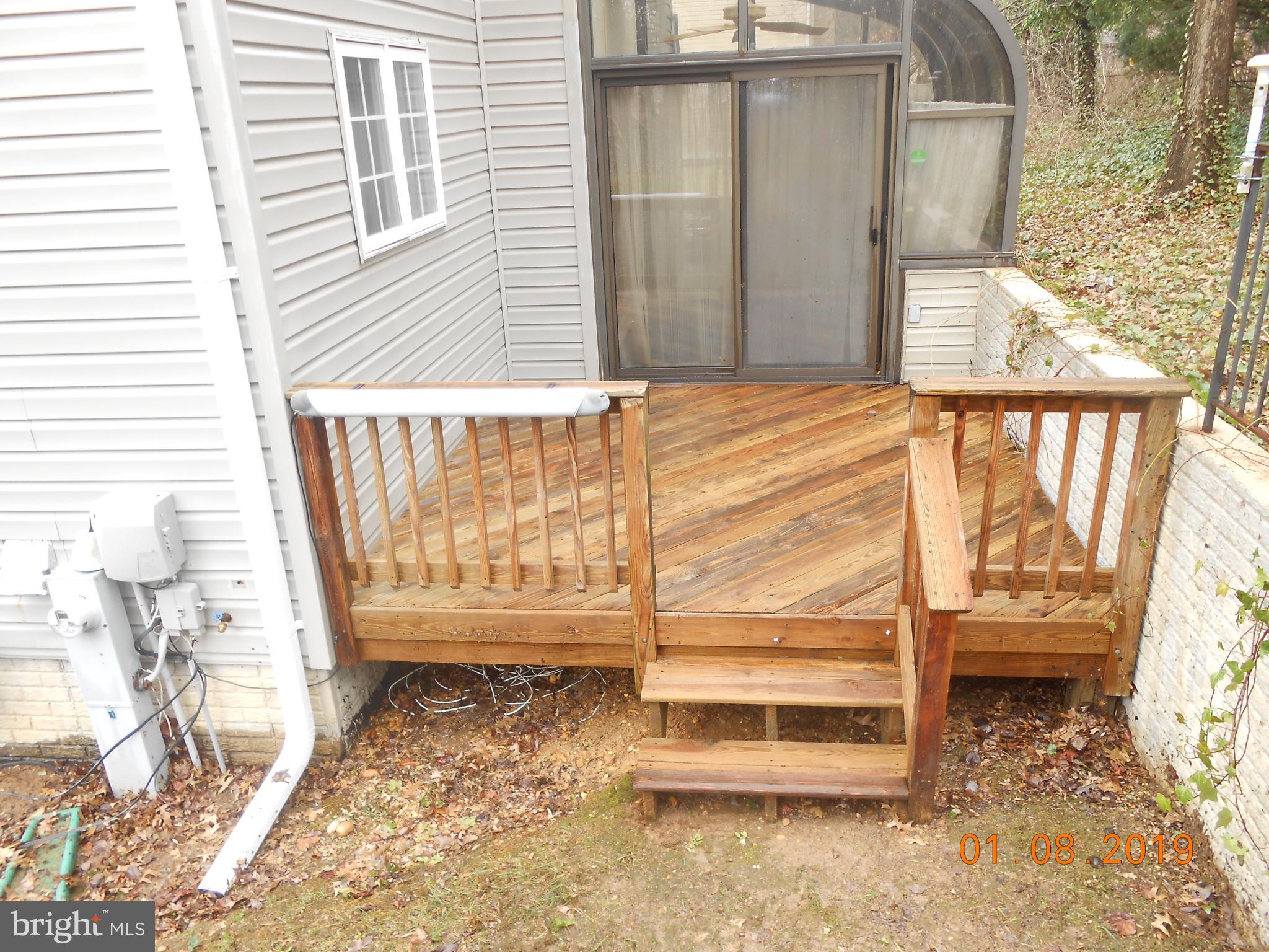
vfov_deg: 53.1
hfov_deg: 67.3
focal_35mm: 26
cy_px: 476
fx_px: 953
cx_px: 634
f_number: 3.5
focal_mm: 4.6
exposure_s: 1/30
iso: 80
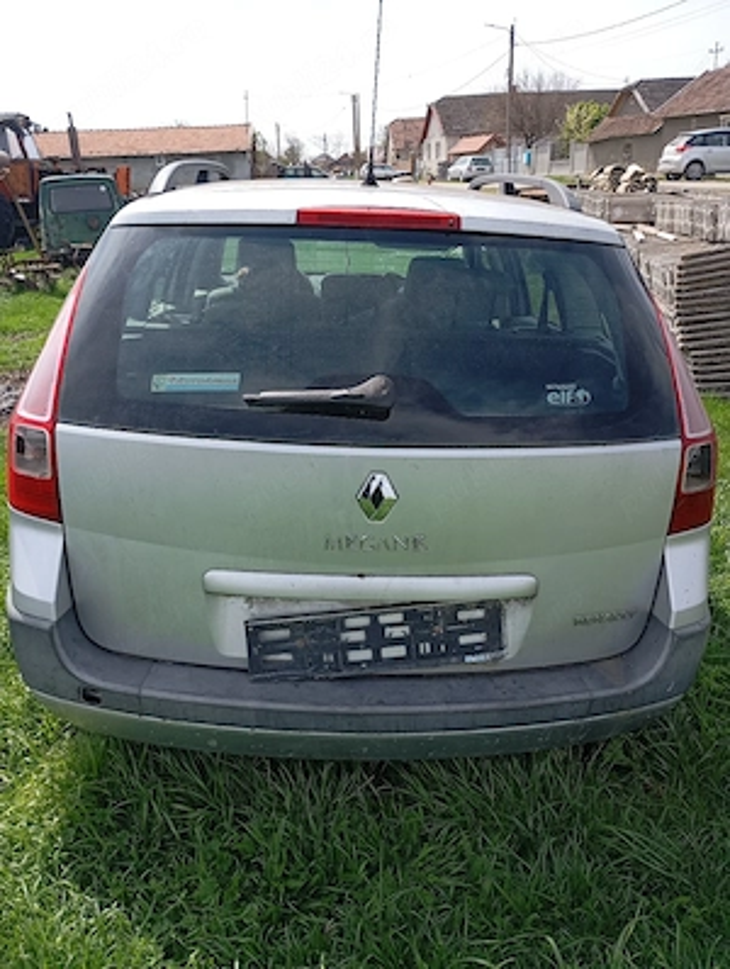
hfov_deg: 49.9
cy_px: 484
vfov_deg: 63.4
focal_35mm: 28
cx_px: 365
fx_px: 785
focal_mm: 4.27
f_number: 1.8
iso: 105
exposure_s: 1/500
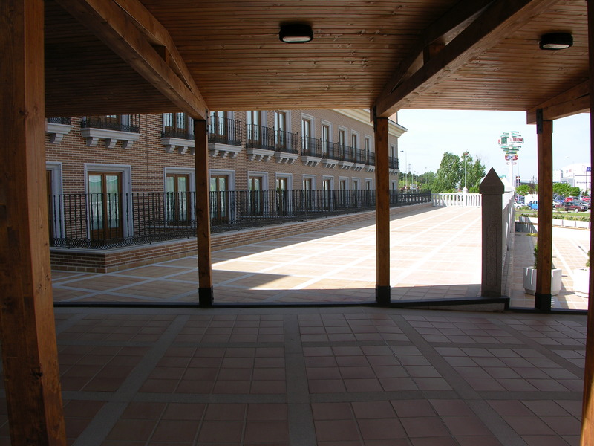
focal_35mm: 35
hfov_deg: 52.6
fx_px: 601
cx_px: 297
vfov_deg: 40.7
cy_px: 223
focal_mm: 8.9
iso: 50
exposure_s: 1/123
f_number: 6.3
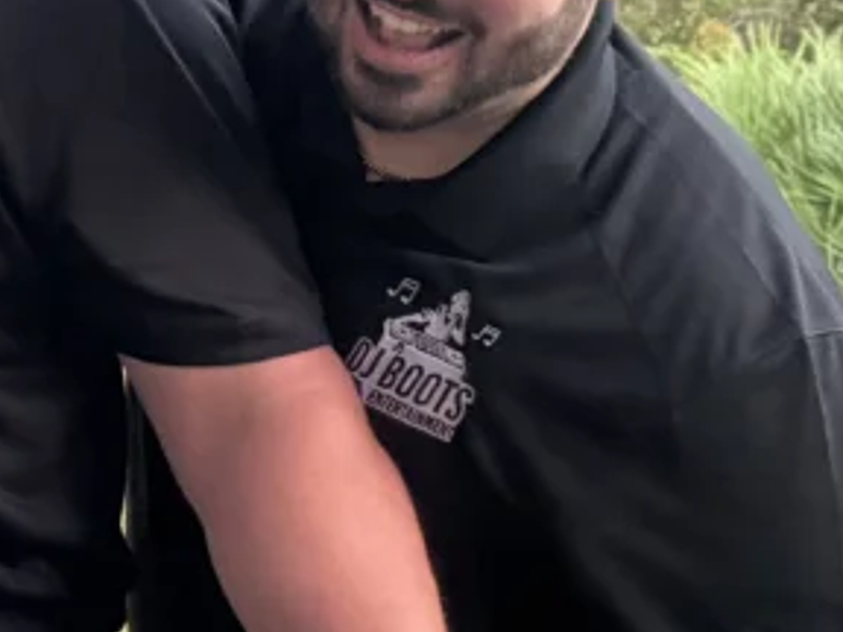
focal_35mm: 100
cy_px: 146
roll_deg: +1.1
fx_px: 2435
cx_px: -231
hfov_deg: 18.4
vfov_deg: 14.7
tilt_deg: +0.4
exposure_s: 1/48
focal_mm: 6.76
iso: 400
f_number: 1.78
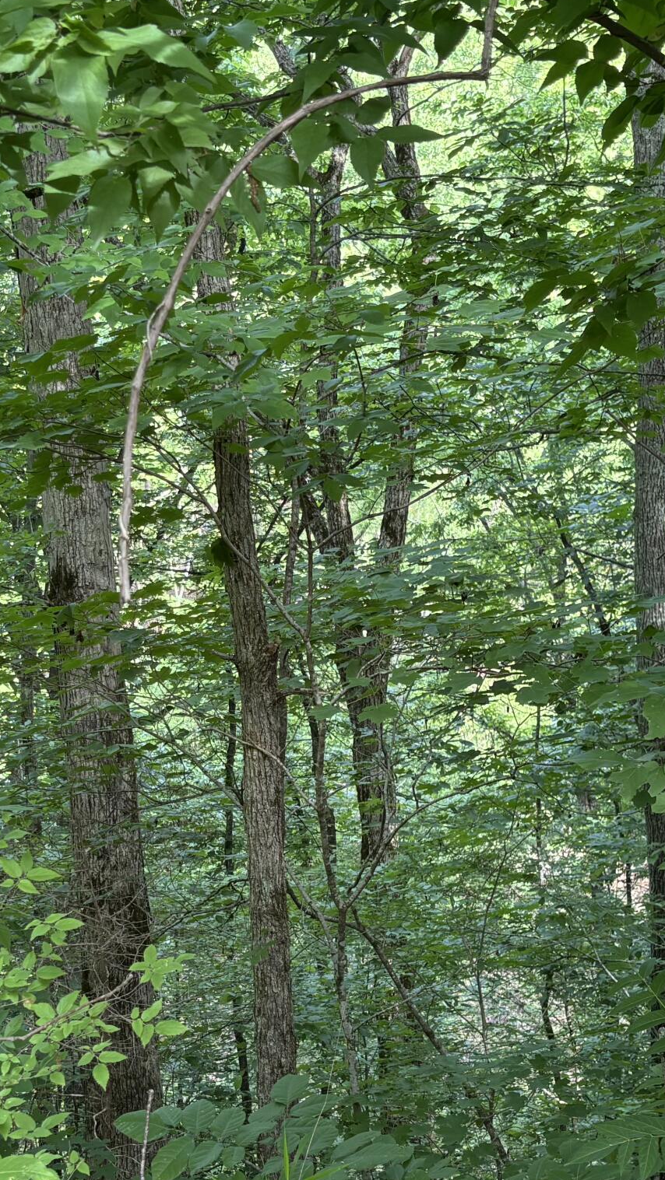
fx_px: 1754
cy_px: 678
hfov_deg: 21.3
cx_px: 196
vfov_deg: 37.1
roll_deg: +2.5
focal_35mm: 56
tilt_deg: -19.9
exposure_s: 1/121
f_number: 1.6
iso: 100
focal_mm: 5.96
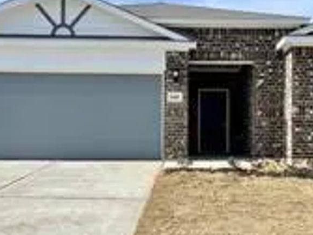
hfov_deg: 40.8
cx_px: 205
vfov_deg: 31.5
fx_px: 416
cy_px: 126
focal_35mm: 46
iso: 32
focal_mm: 5.1
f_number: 1.6
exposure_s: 1/3788
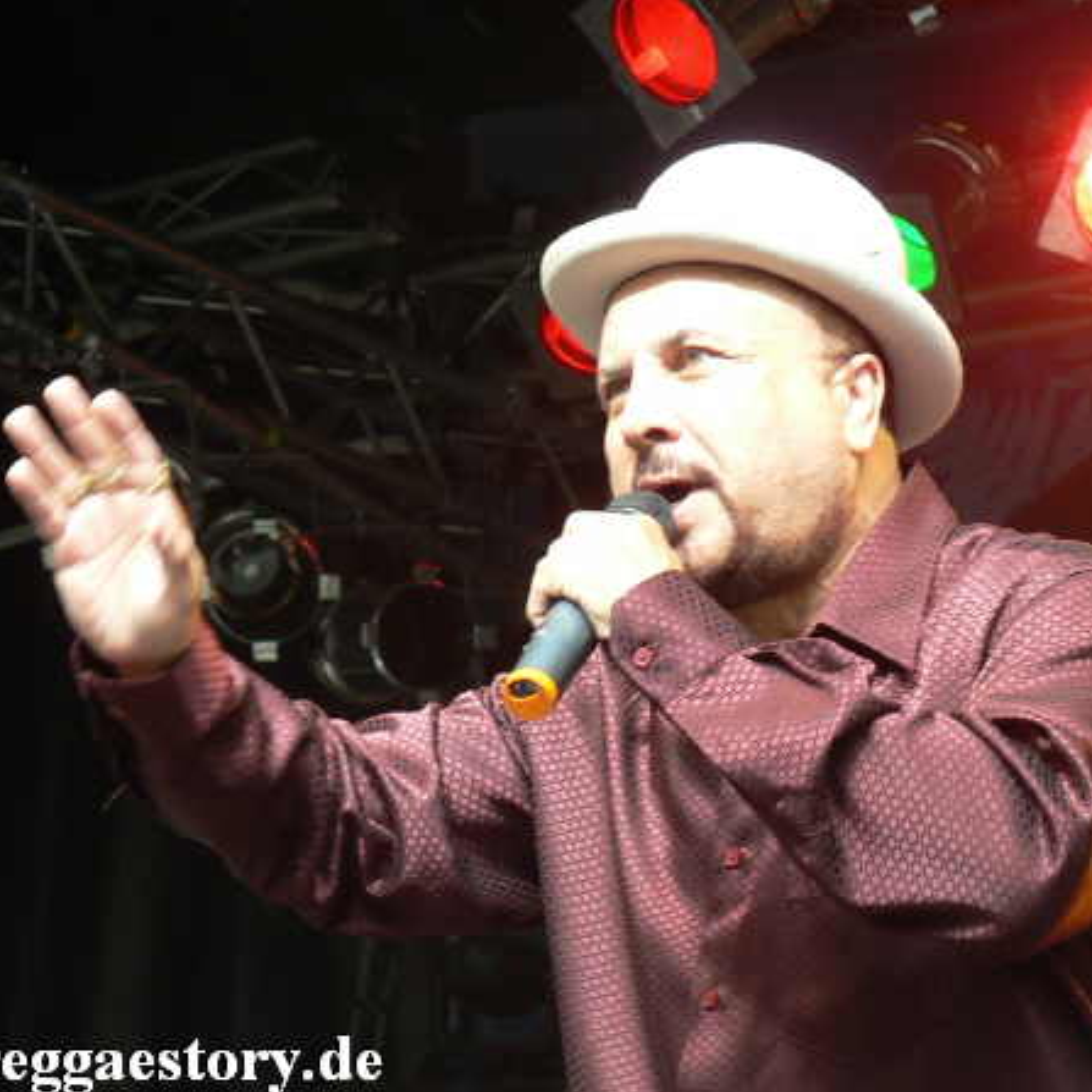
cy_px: 546
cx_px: 513
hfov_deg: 13.0
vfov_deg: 13.0
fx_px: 4783
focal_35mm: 134
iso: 64
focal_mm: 19.5
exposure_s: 1/40
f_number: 3.2
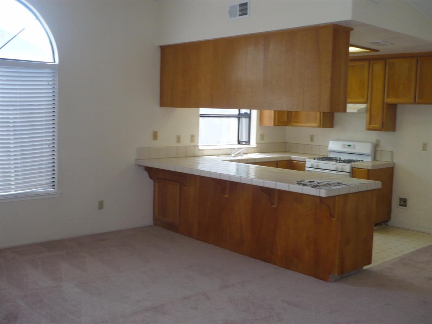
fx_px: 462
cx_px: 216
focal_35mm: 37
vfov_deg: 38.6
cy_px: 162
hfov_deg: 50.2
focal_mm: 5.8
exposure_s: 1/50
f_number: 2.8
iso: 100
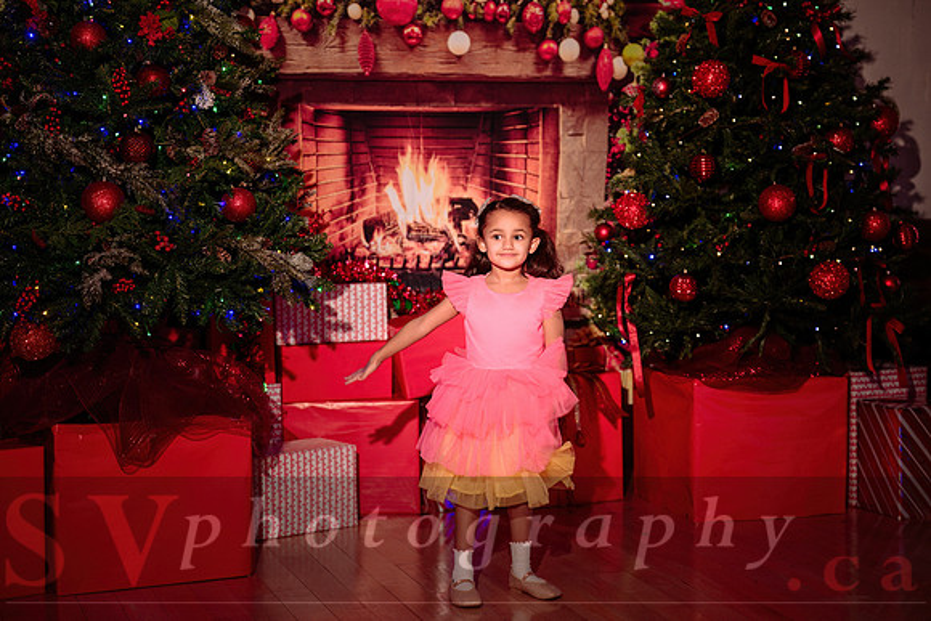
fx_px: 1932
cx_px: 474
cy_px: 341
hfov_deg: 27.1
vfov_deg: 18.3
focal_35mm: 75
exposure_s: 1/250
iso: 500
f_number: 2
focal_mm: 68
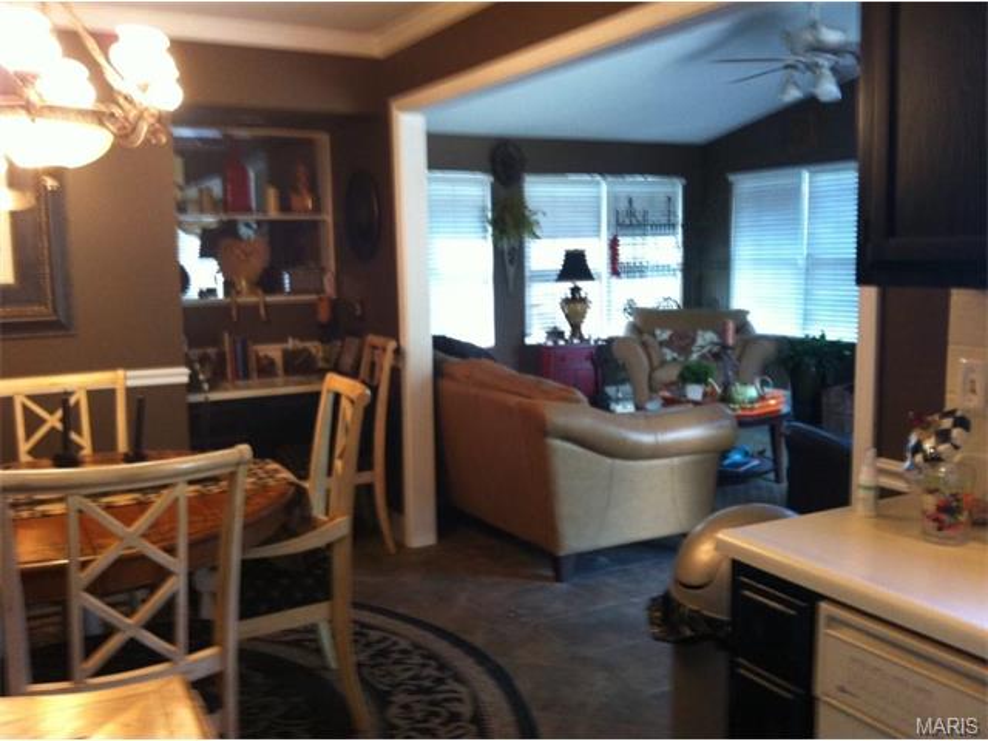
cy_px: 370
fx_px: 999
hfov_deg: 52.6
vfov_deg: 40.7
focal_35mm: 35
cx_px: 494
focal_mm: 3.85
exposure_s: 1/15
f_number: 2.8
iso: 160
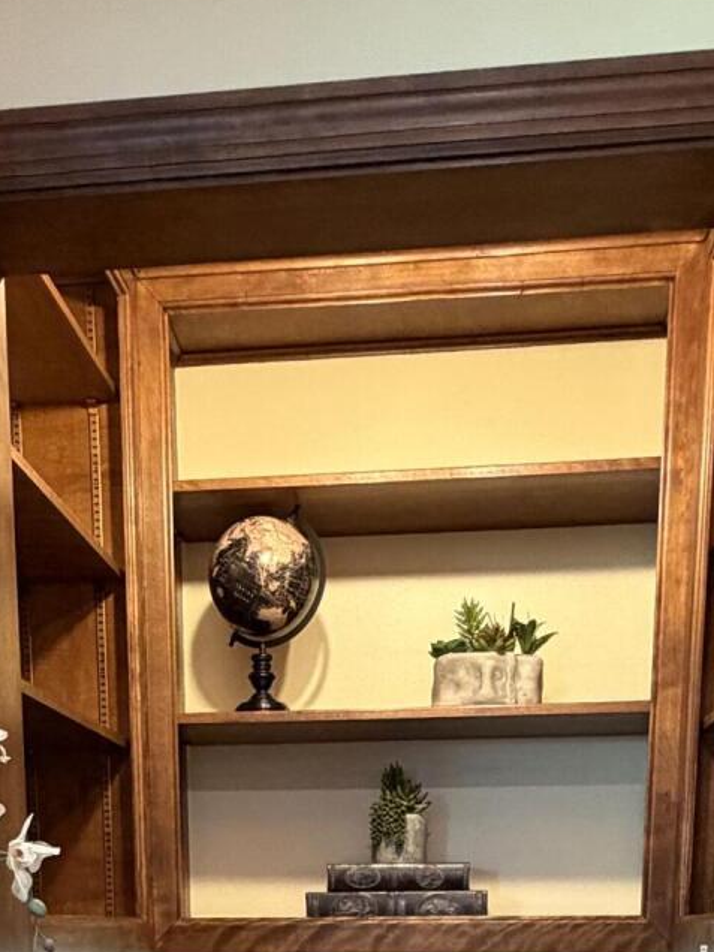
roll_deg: +0.1
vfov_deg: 34.0
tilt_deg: -10.6
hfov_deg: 32.8
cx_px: 305
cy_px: 1163
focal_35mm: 44
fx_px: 1210
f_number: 2.2
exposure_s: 1/60
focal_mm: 2.22
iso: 400
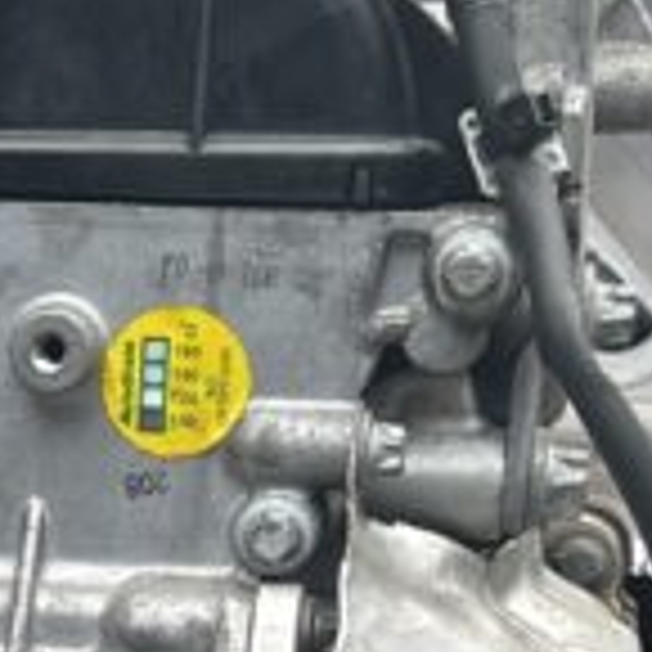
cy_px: 998
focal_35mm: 150
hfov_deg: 11.4
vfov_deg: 11.2
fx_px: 3196
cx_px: -189
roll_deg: +2.6
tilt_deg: -30.0
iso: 80
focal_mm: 6.86
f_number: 1.78
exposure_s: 1/121
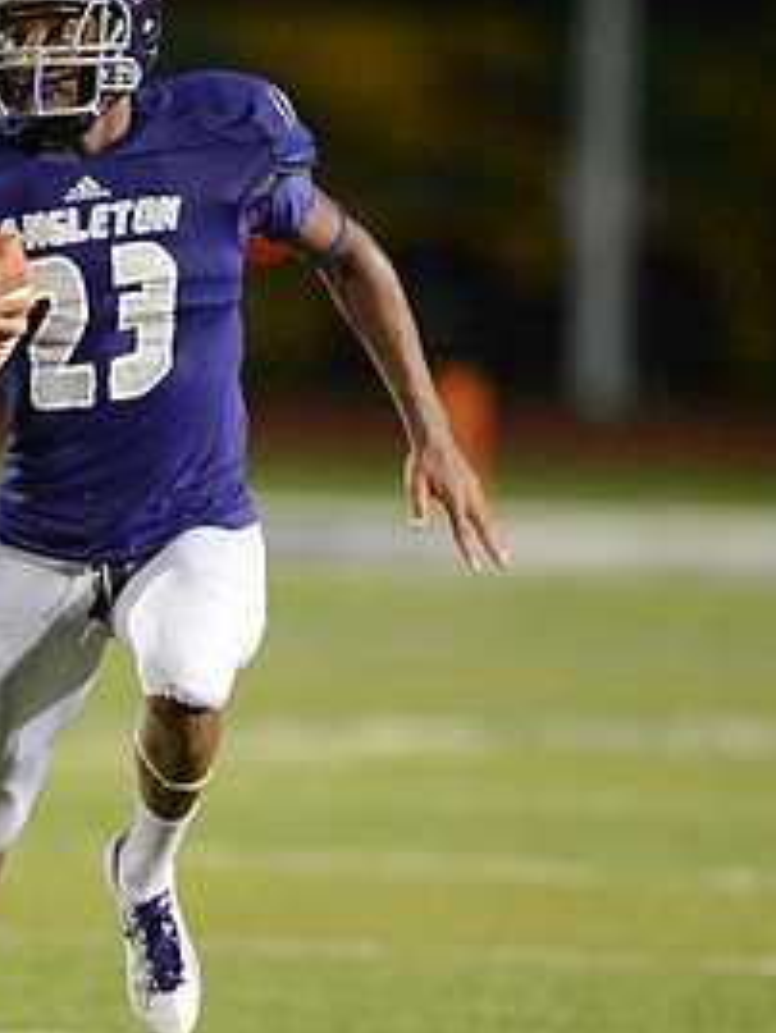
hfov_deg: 1.8
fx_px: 24789
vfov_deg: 2.4
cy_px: 551
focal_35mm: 830
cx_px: 31
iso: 5000
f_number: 2.8
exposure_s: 1/1000
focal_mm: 400
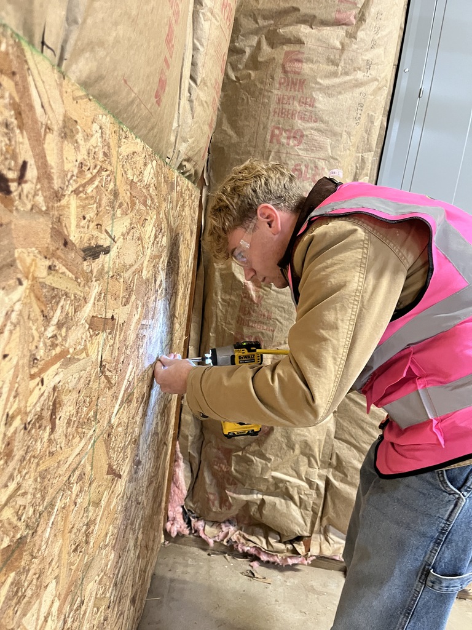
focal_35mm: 26
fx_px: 473
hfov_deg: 53.1
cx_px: 236
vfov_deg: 67.3
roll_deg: -7.1
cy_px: 315
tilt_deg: -11.7
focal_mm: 5.1
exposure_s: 1/60
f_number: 1.6
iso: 400
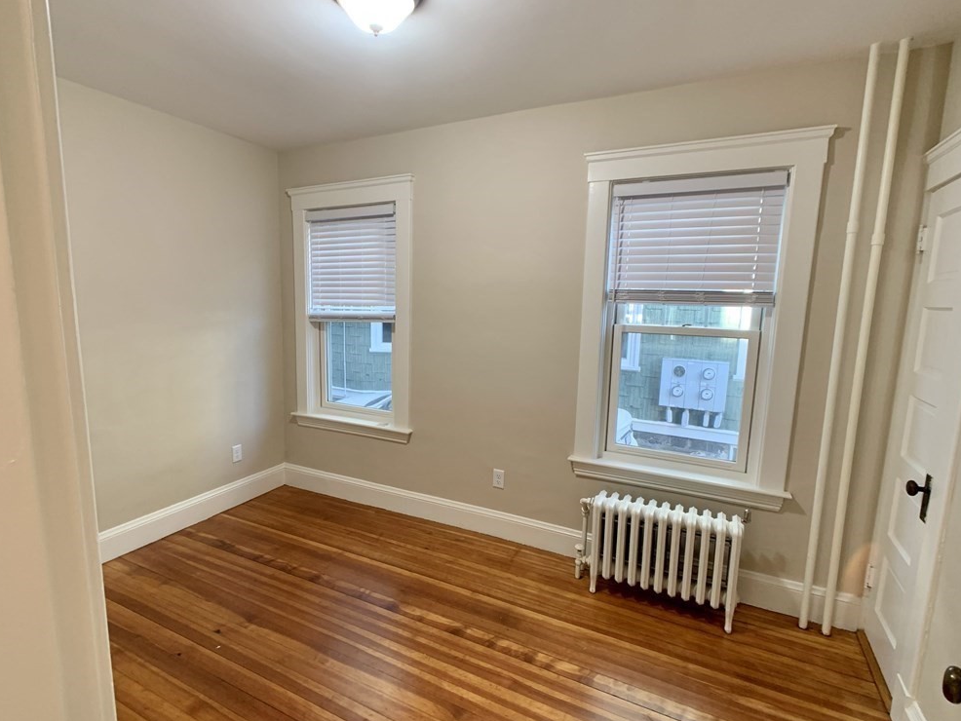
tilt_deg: -7.7
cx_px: 471
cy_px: 373
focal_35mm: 27
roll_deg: -0.3
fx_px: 750
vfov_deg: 51.4
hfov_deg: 65.3
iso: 125
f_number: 1.8
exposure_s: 1/60
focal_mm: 4.25
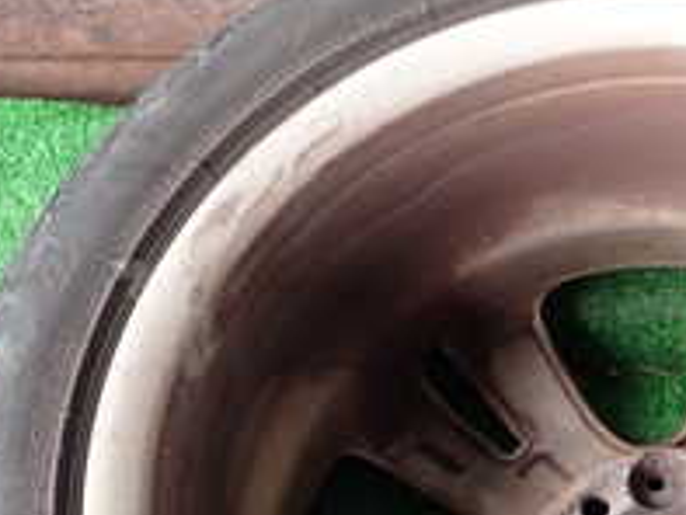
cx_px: 658
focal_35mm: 76
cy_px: 574
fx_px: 1507
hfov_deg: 24.7
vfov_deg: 18.6
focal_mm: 4.5
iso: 100
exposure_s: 1/125
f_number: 2
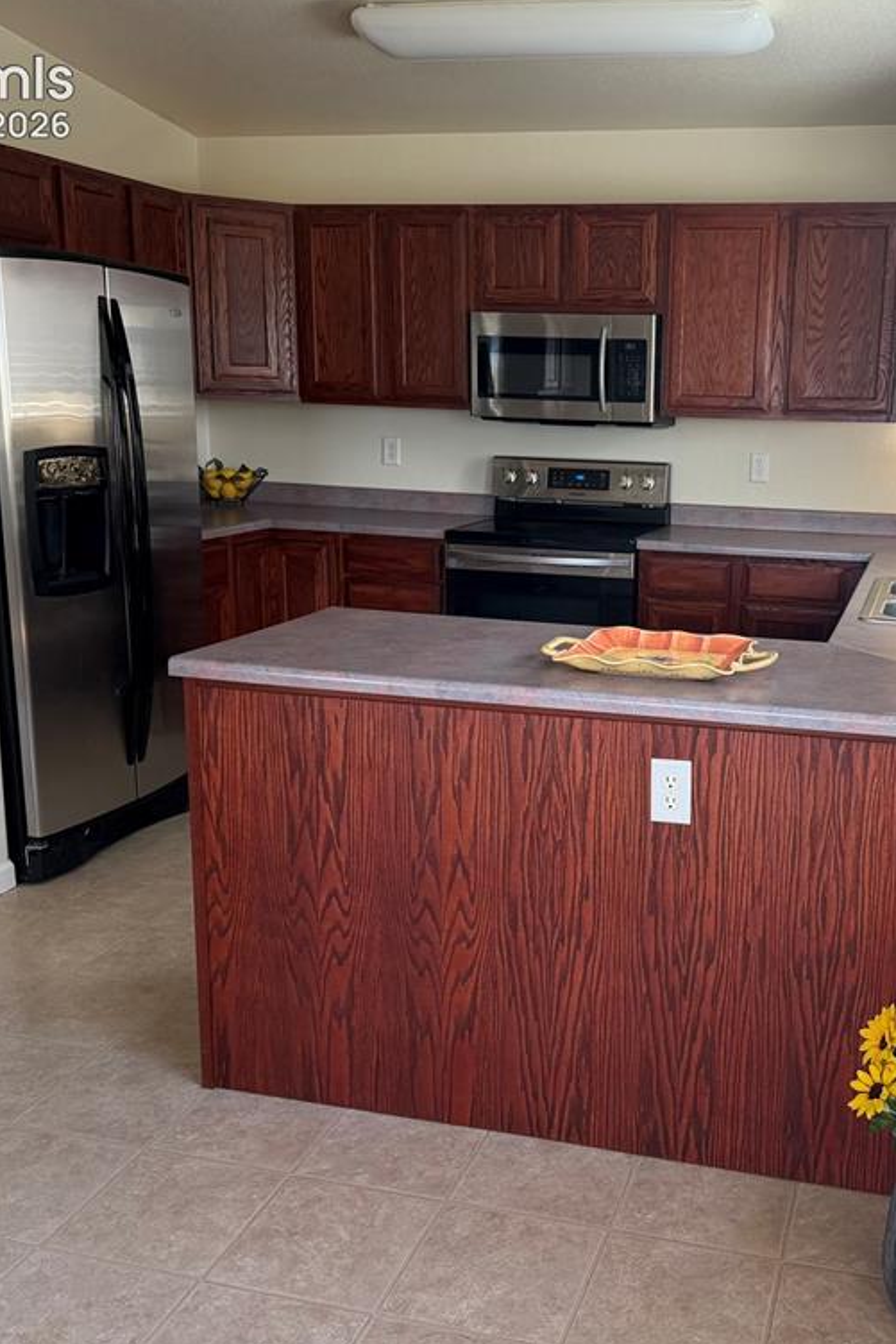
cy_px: 667
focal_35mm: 34
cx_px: 640
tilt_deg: -12.2
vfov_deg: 55.8
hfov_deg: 38.2
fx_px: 1269
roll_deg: -2.1
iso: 200
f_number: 1.78
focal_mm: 6.76
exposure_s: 1/167
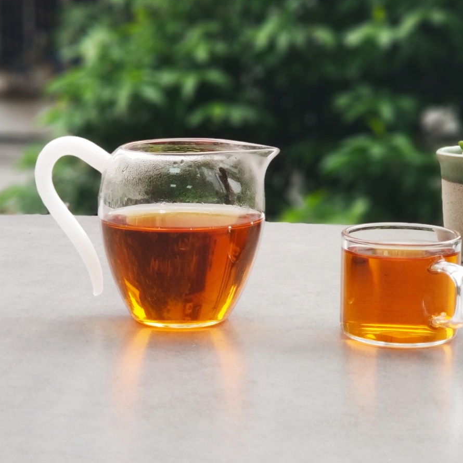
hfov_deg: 27.6
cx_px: 287
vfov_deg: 27.7
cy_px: 231
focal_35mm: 62
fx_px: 938
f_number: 2.6
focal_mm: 6.06
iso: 250
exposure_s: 1/100
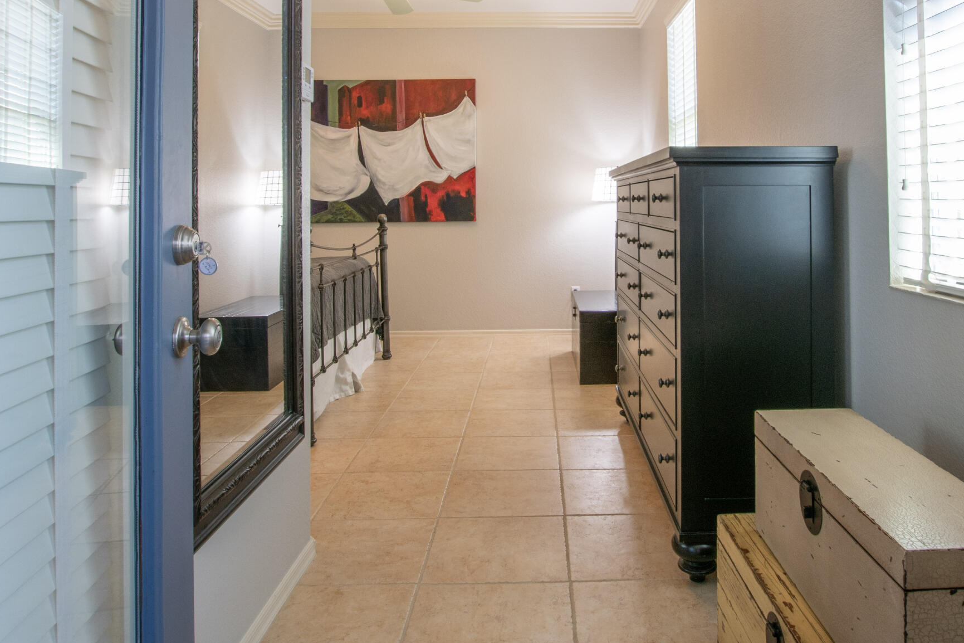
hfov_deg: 69.0
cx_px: 555
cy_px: 182
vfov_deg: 48.1
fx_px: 696
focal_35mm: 26
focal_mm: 10
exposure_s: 1/2.5
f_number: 11
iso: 100
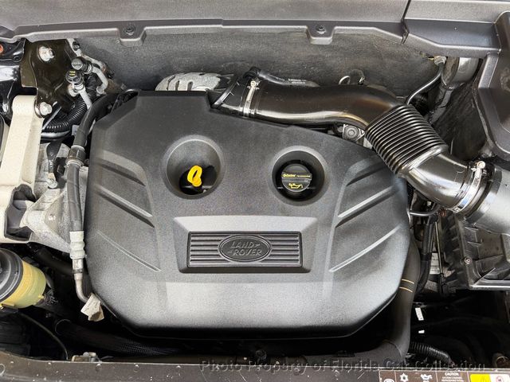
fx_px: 354
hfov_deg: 71.6
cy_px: 191
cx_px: 255
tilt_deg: -65.5
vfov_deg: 56.8
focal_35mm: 24
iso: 200
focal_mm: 6.76
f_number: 1.78
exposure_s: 1/121
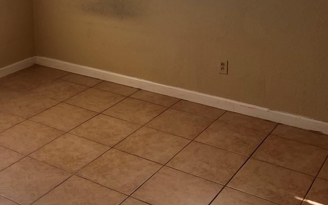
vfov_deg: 23.6
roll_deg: +1.0
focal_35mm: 53
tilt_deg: -13.0
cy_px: 14
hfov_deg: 37.8
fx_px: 474
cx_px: 111
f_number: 1.6
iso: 50
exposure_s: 1/170
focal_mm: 5.1
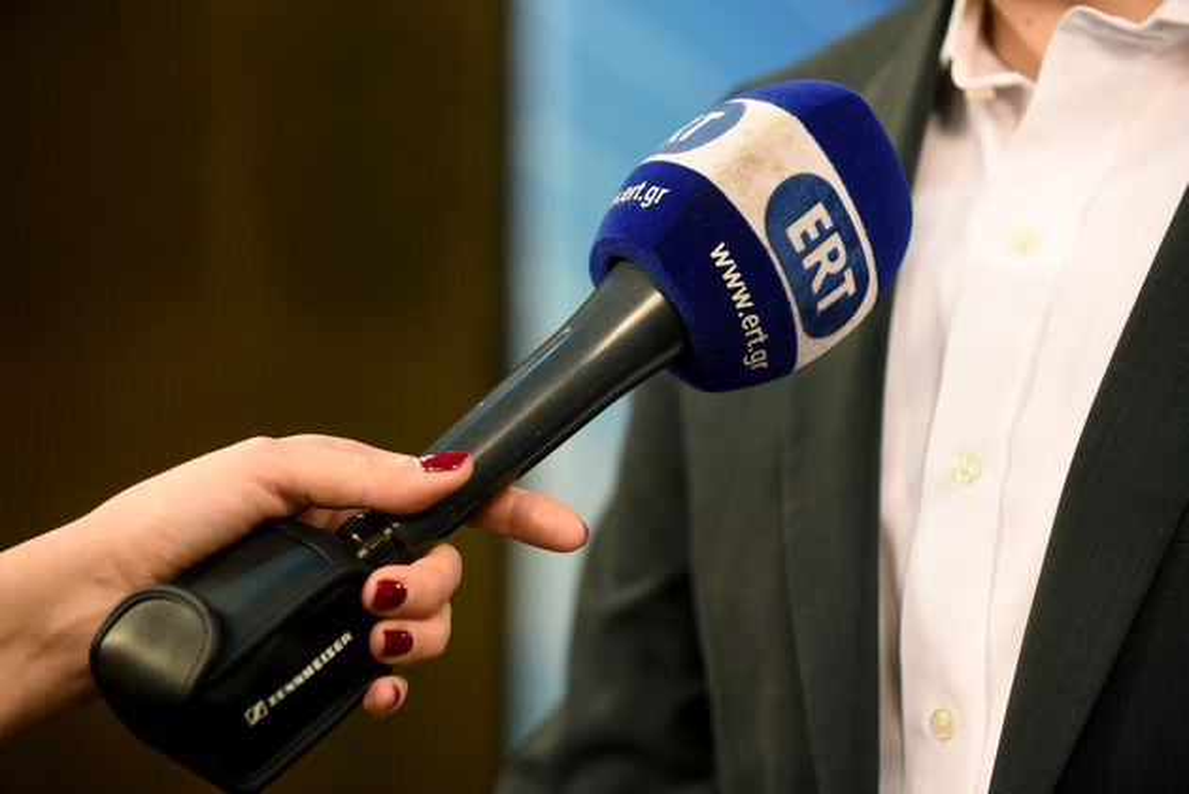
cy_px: 397
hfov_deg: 17.6
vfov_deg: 11.8
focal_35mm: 116
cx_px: 594
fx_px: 3834
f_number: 5
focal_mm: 116
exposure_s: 1/250
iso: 3200
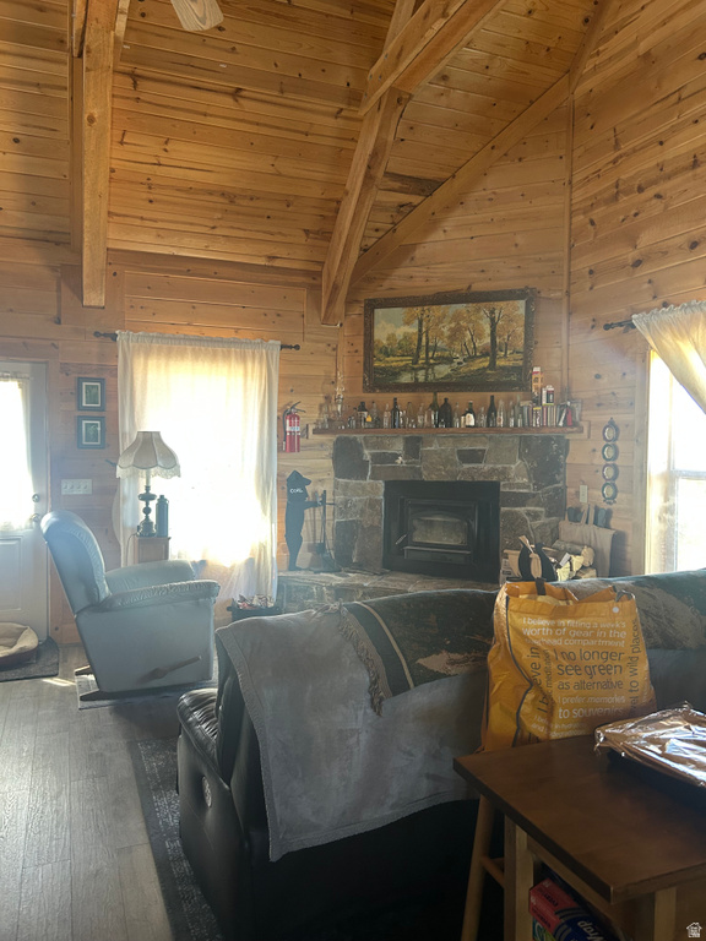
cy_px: 470
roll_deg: -2.1
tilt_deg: -2.2
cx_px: 353
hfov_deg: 53.1
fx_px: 707
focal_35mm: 26
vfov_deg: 67.3
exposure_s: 1/60
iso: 160
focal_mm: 5.7
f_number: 1.5
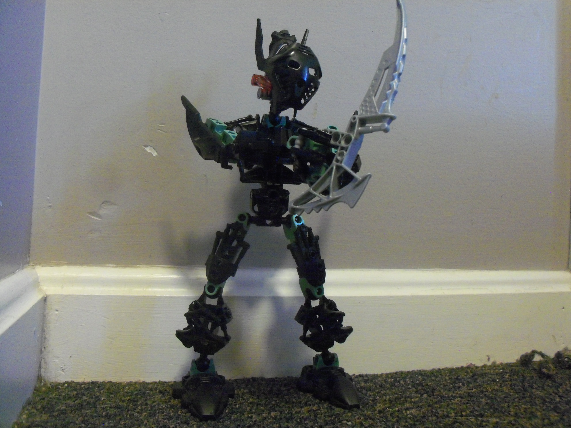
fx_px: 577
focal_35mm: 35
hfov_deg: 52.6
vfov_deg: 40.7
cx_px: 286
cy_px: 214
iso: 400
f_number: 3
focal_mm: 6.3
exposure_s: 1/3.2
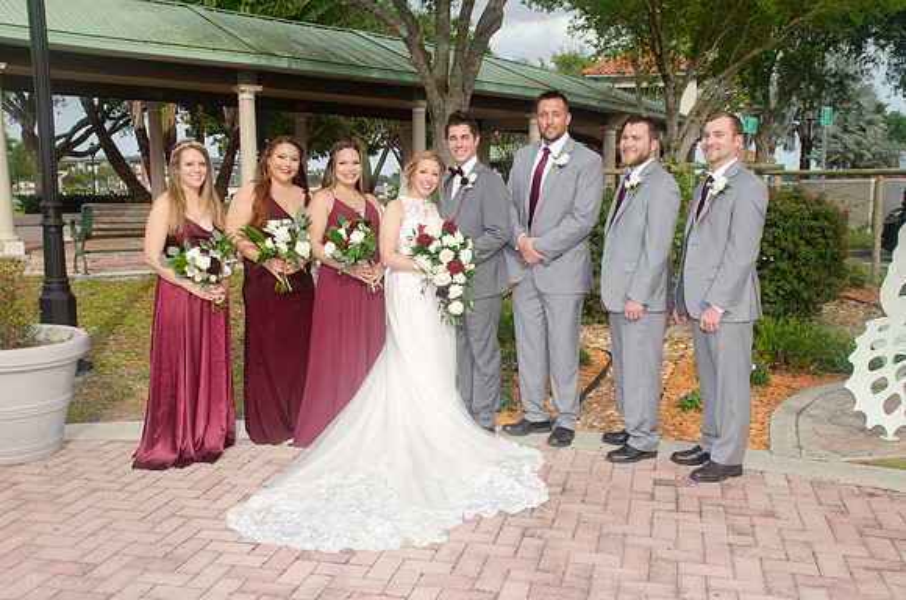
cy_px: 300
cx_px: 453
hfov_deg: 53.2
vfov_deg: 36.7
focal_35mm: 36
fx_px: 904
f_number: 7.1
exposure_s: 1/250
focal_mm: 24
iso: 100
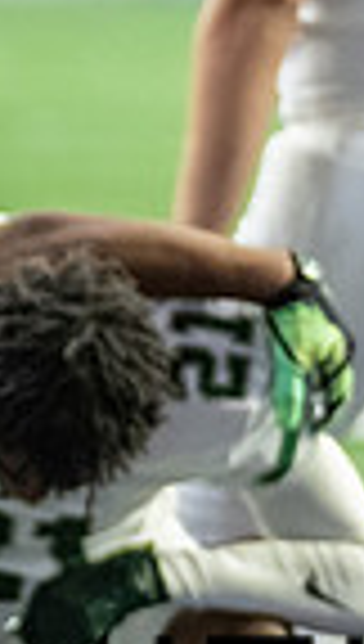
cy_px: 776
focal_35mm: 860
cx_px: -688
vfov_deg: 2.5
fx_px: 14679
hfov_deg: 1.4
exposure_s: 1/320
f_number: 2.8
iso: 3200
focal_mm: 134
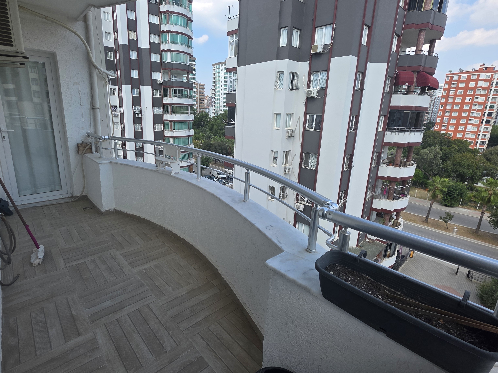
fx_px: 245
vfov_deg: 74.7
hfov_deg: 90.9
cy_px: 179
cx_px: 230
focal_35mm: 17
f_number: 1.9
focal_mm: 2.2
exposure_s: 1/947
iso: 40
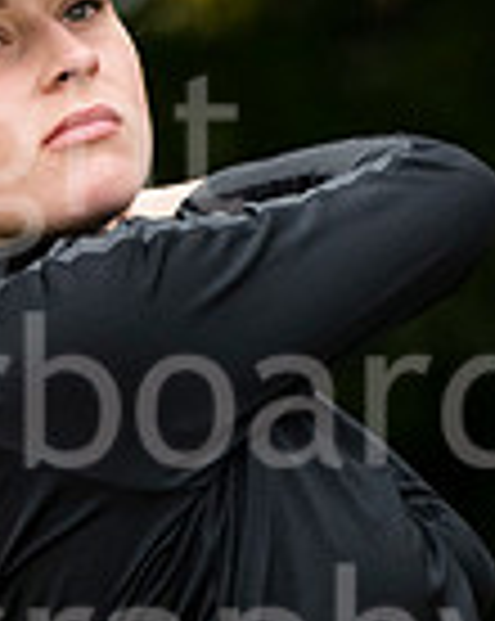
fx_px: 42451
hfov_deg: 0.7
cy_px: 434
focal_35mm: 2313
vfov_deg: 0.8
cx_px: -36
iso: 1600
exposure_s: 1/1250
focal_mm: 390
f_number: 5.6
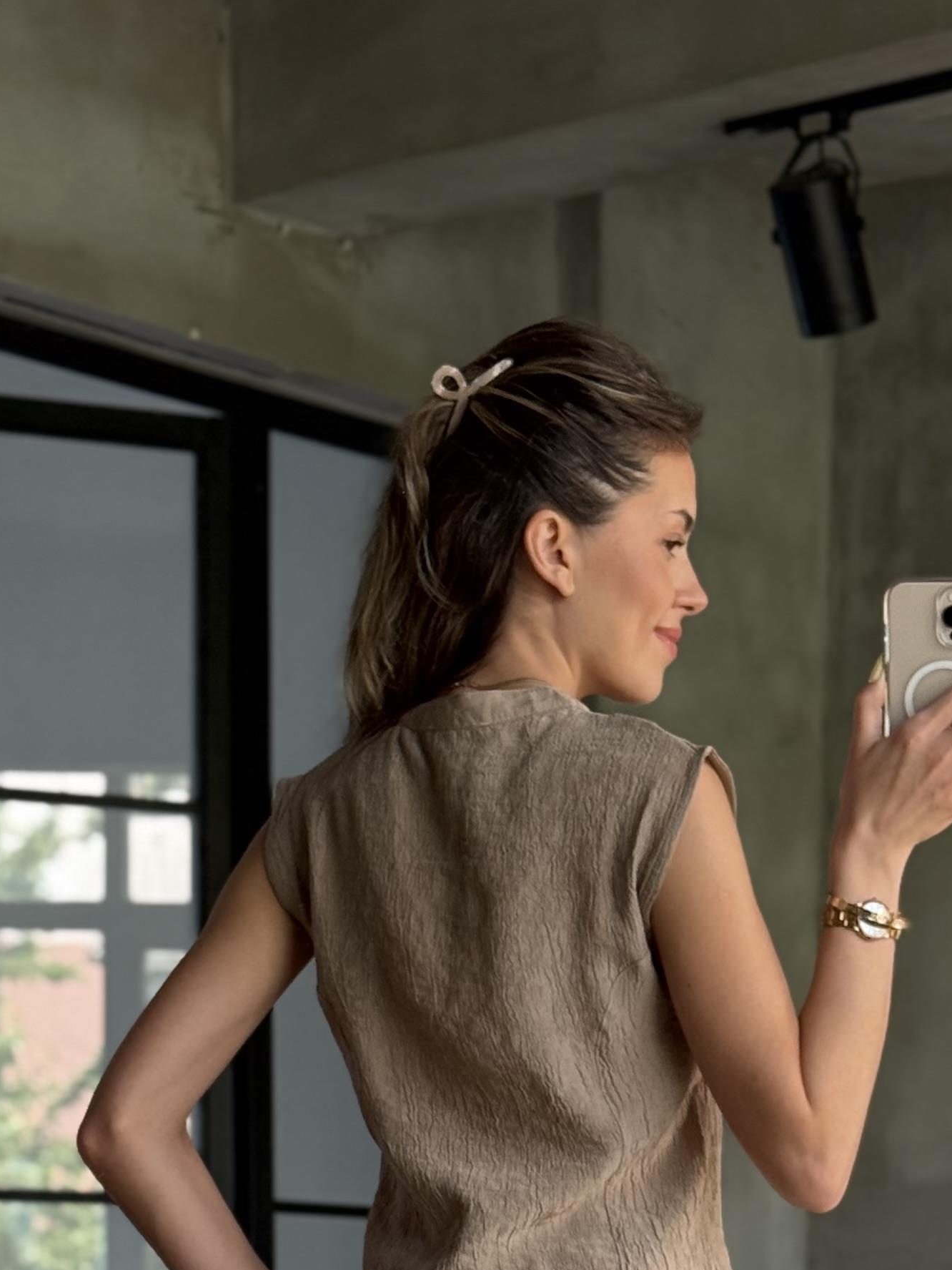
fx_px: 3997
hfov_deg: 13.6
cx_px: 551
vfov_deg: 17.4
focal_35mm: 109
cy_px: 1395
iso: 100
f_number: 1.78
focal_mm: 6.76
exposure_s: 1/72
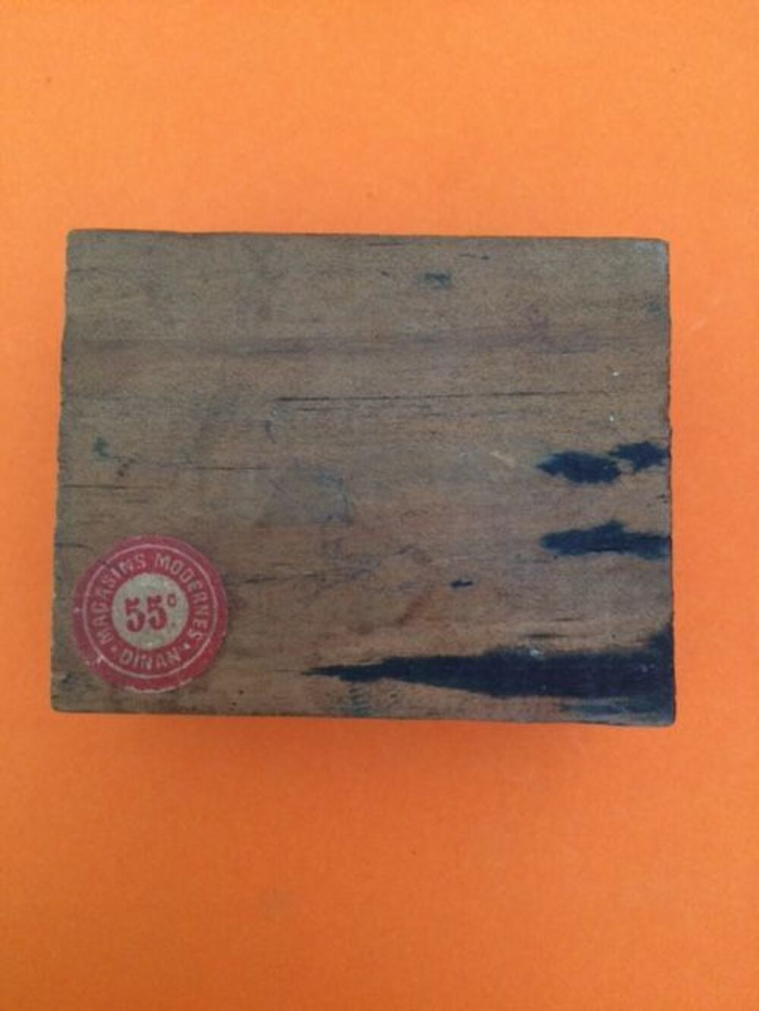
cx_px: 380
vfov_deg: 61.7
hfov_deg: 48.2
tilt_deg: -87.2
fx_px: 848
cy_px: 506
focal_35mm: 29
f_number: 2.2
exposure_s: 1/24
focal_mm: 4.15
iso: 320
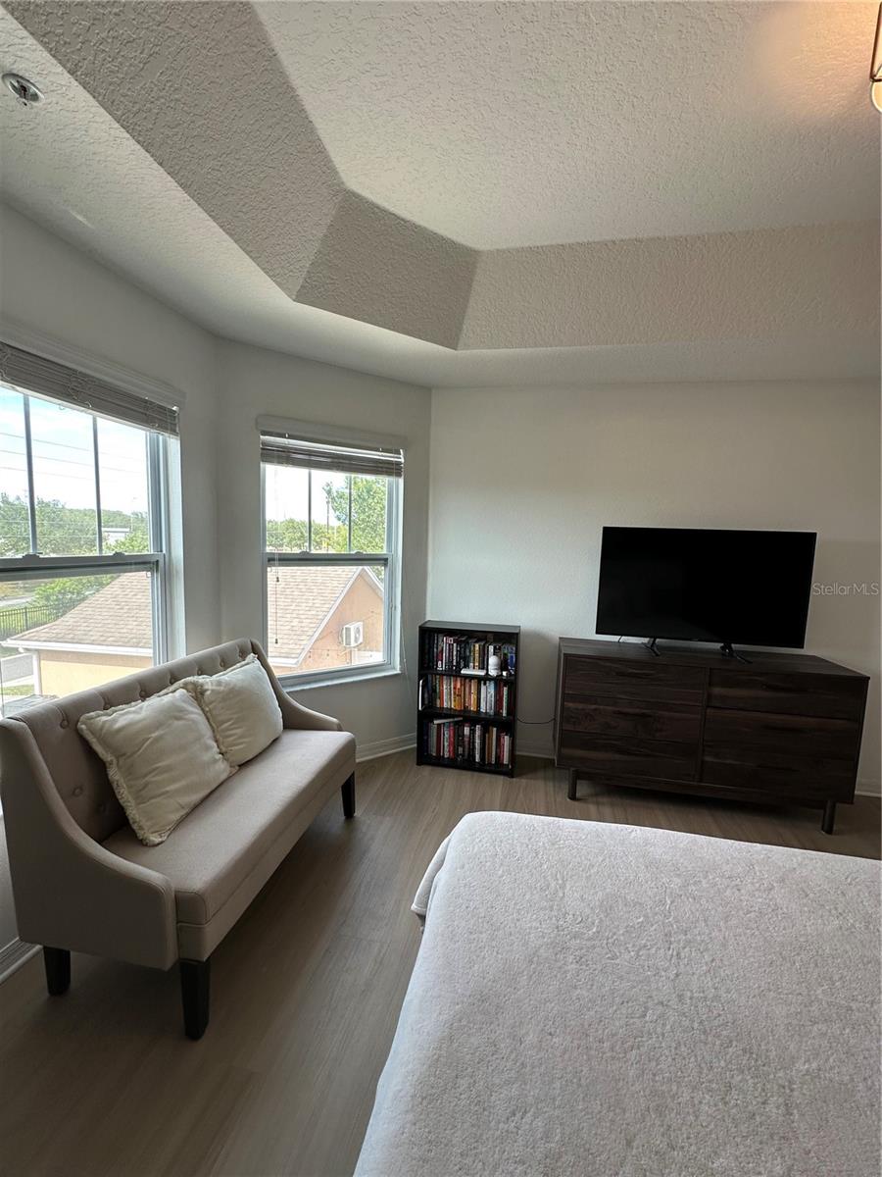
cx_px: 441
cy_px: 588
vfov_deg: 102.1
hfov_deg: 85.7
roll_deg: -2.3
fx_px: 476
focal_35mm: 14
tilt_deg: -5.8
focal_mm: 2.22
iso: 50
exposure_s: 1/120
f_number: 2.2
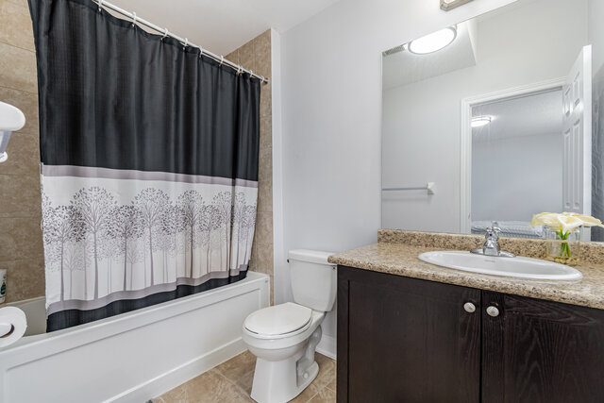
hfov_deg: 100.4
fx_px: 252
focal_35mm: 15
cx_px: 302
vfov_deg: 77.4
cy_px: 202
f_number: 7.1
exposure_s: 1/8
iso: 100
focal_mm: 10
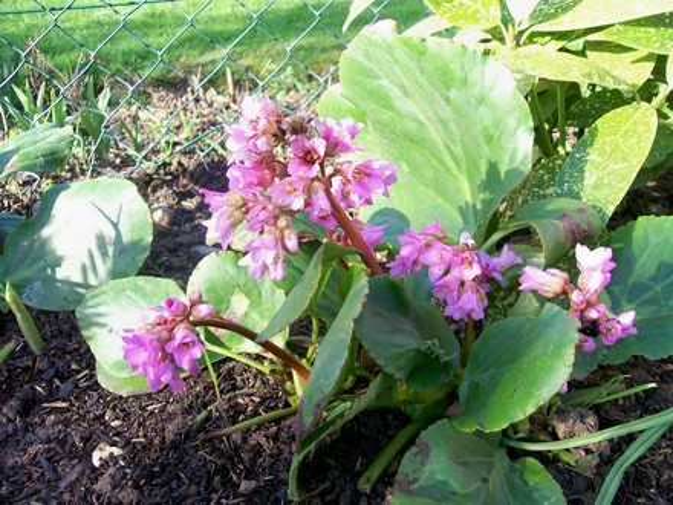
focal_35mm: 36
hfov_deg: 51.4
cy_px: 252
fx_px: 700
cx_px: 336
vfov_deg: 39.7
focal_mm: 6
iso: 80
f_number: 2.7
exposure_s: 1/144
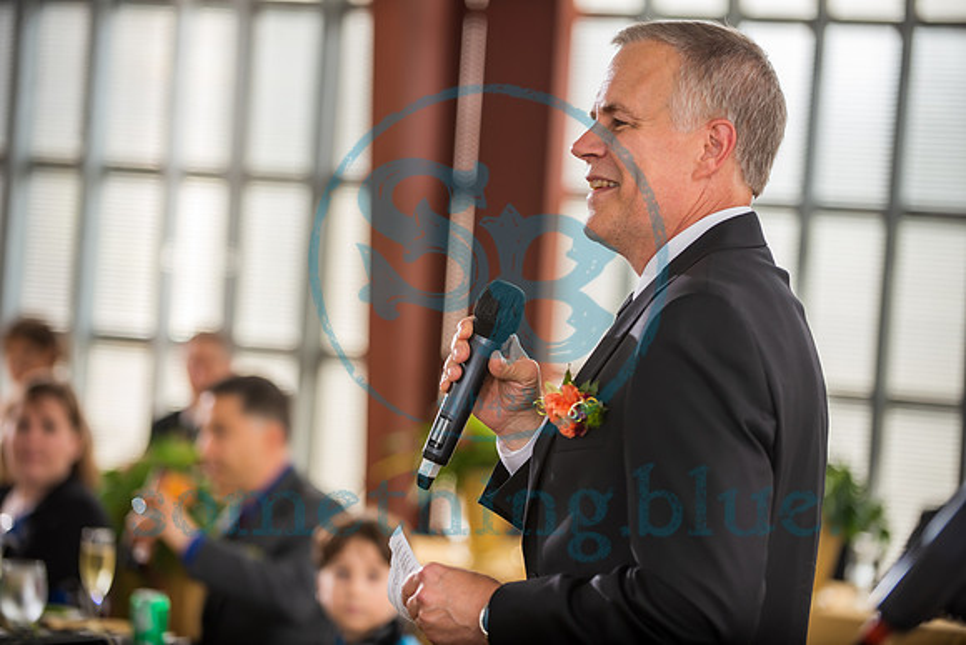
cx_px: 483
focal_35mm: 125
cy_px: 322
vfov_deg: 11.0
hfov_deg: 16.4
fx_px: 3355
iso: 200
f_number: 2.8
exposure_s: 1/250
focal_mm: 125
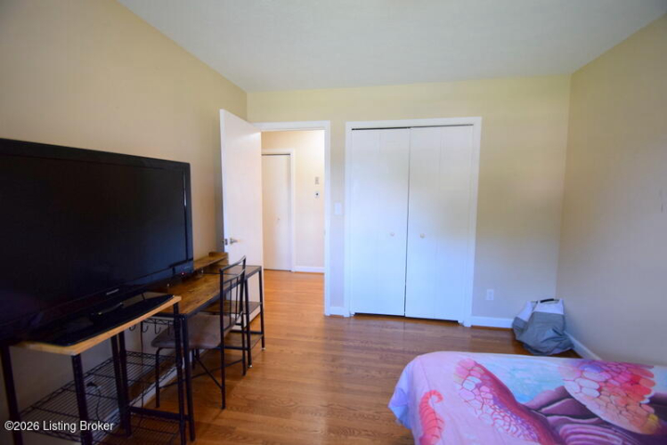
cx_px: 334
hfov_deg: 100.4
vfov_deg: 77.4
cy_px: 222
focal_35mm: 15
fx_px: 278
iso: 1000
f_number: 3.5
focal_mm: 10
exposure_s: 1/60
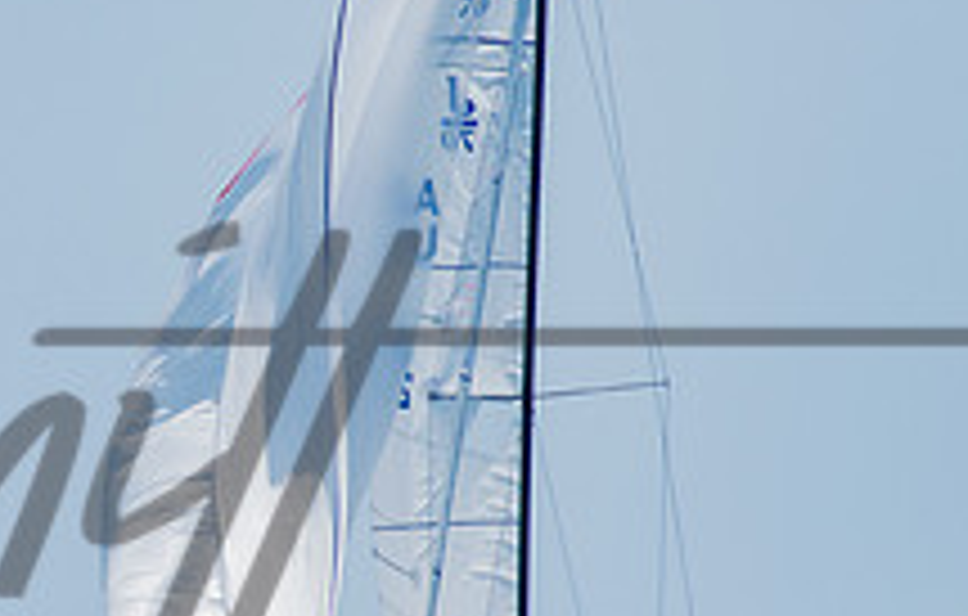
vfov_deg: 2.0
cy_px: 492
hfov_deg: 3.2
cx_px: -160
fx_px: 17242
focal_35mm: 650
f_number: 8
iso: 400
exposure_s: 1/1250
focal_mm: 145
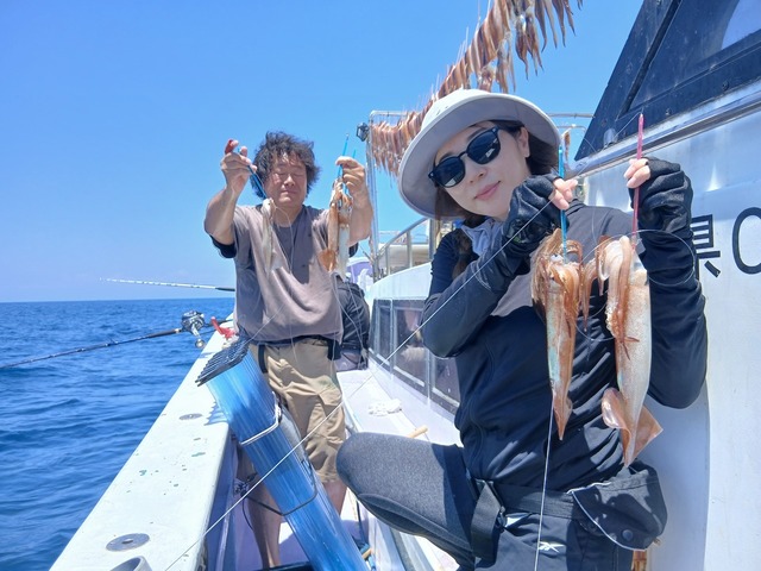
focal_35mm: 26
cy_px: 286
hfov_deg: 67.3
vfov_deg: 53.1
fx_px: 572
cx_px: 380
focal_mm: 3.86
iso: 20
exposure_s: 1/258
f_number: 1.8
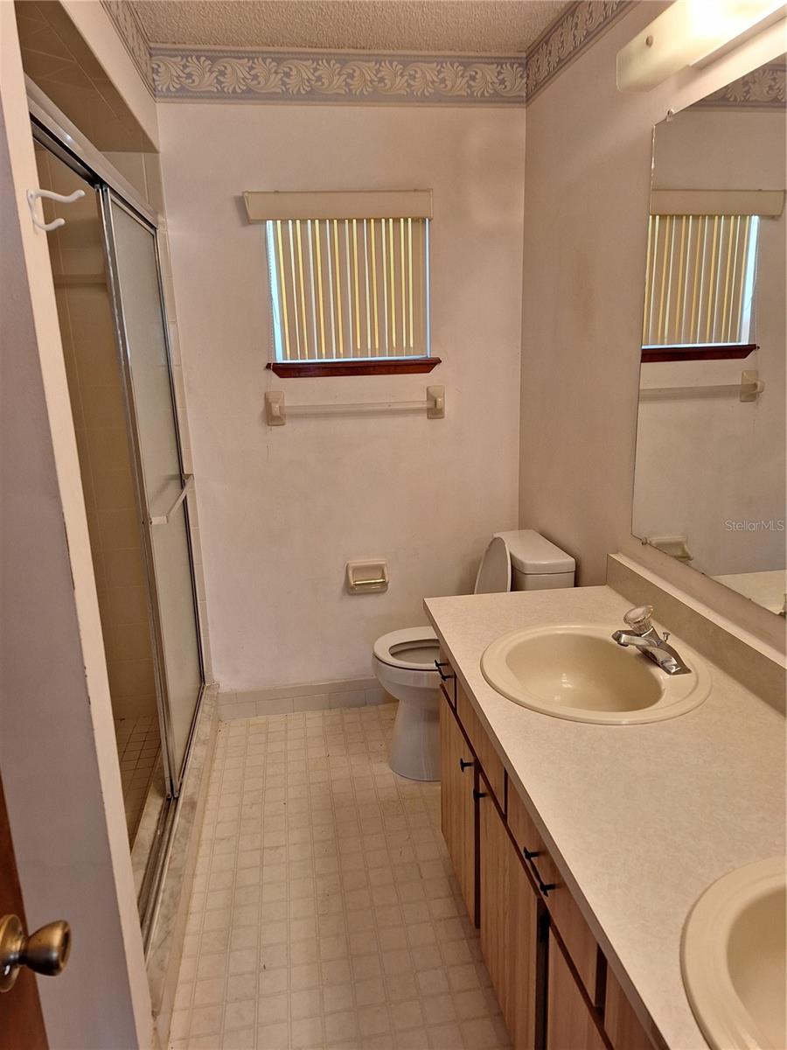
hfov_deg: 58.9
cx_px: 394
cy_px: 525
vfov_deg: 73.9
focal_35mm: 23
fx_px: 697
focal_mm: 5.54
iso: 80
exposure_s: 1/40
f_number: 1.8
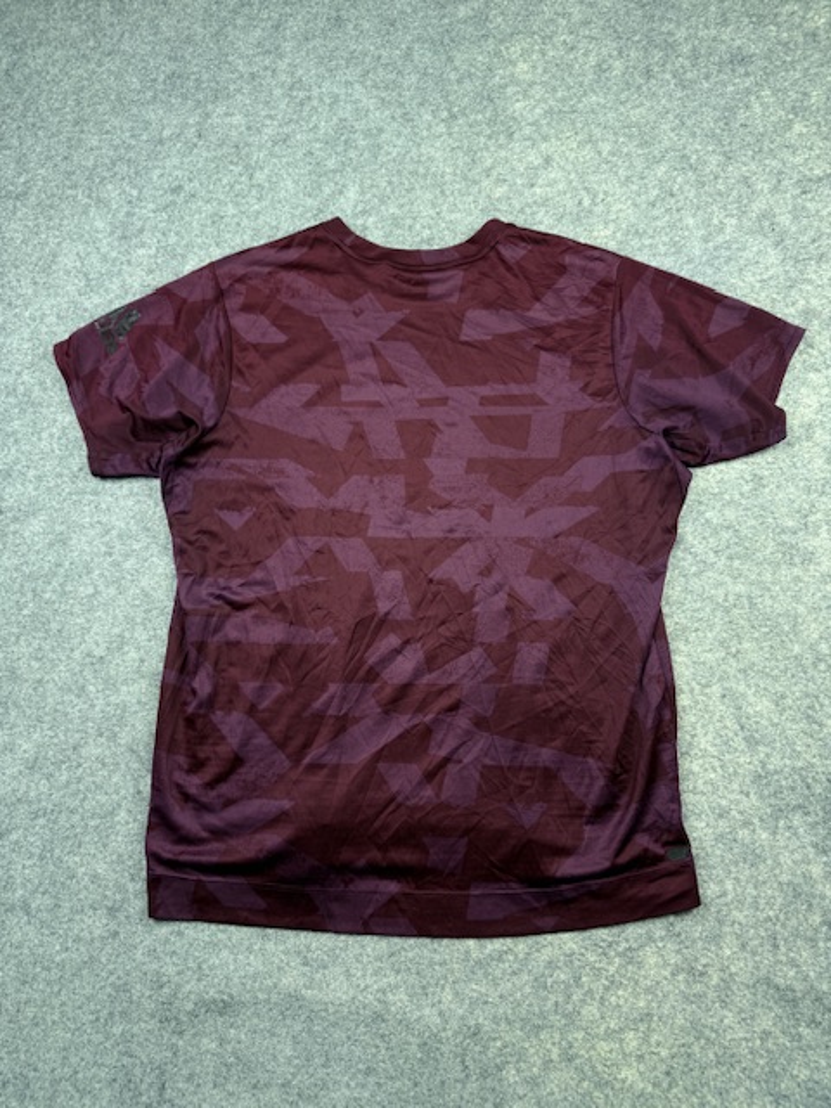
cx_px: 416
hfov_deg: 56.8
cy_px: 554
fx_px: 768
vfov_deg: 71.6
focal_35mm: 24
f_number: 1.78
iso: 64
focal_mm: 6.76
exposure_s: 1/100
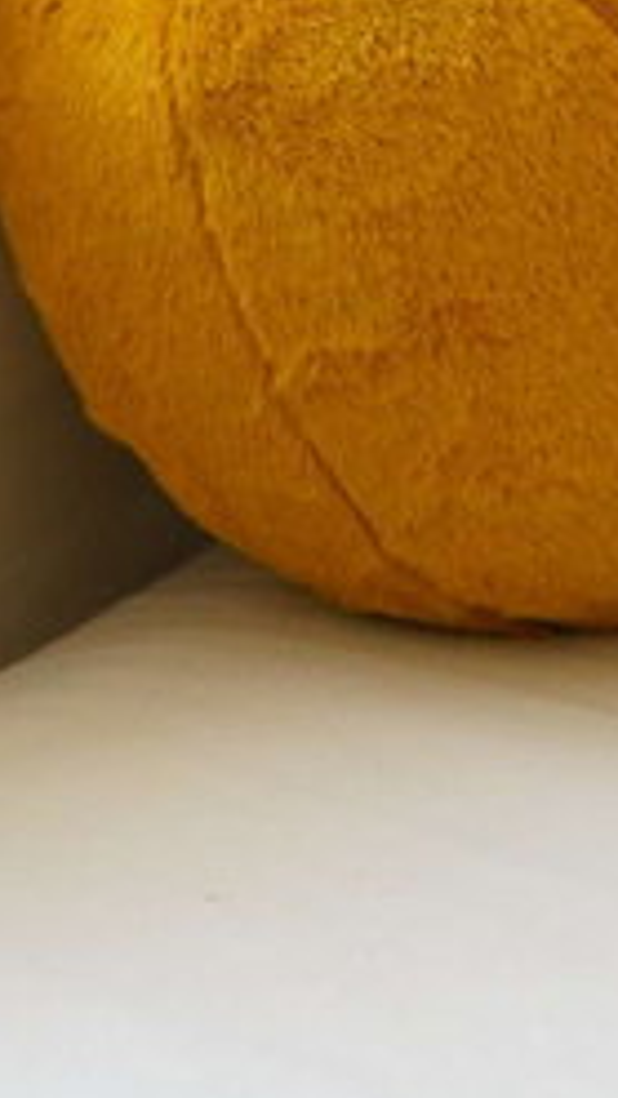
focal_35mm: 208
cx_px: 531
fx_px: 6057
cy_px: -387
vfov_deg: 10.1
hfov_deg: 5.8
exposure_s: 1/100
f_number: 5
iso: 3200
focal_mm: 70
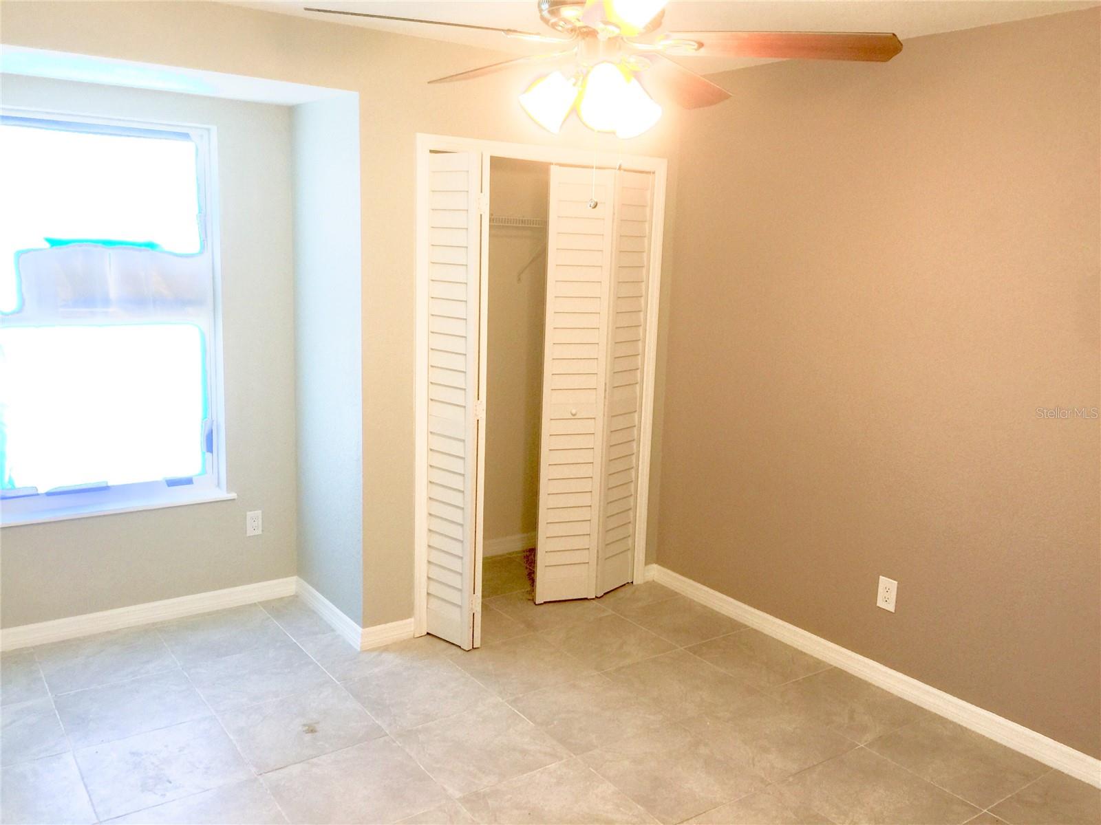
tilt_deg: -8.7
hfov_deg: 61.7
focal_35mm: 29
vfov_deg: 48.2
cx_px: 550
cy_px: 412
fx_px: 922
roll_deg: -1.7
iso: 32
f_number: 2.2
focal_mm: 4.15
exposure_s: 1/30
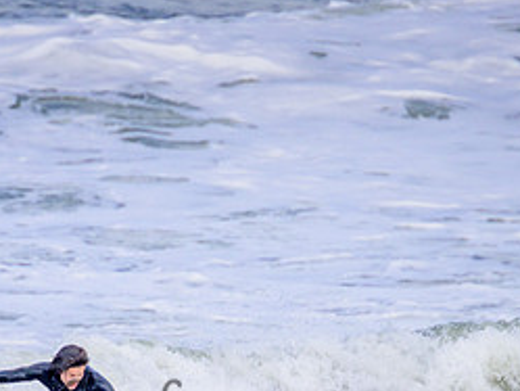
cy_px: 394
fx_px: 26902
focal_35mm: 1790
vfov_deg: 0.8
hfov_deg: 1.1
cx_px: 150
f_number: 11
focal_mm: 800
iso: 900
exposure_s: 1/2000
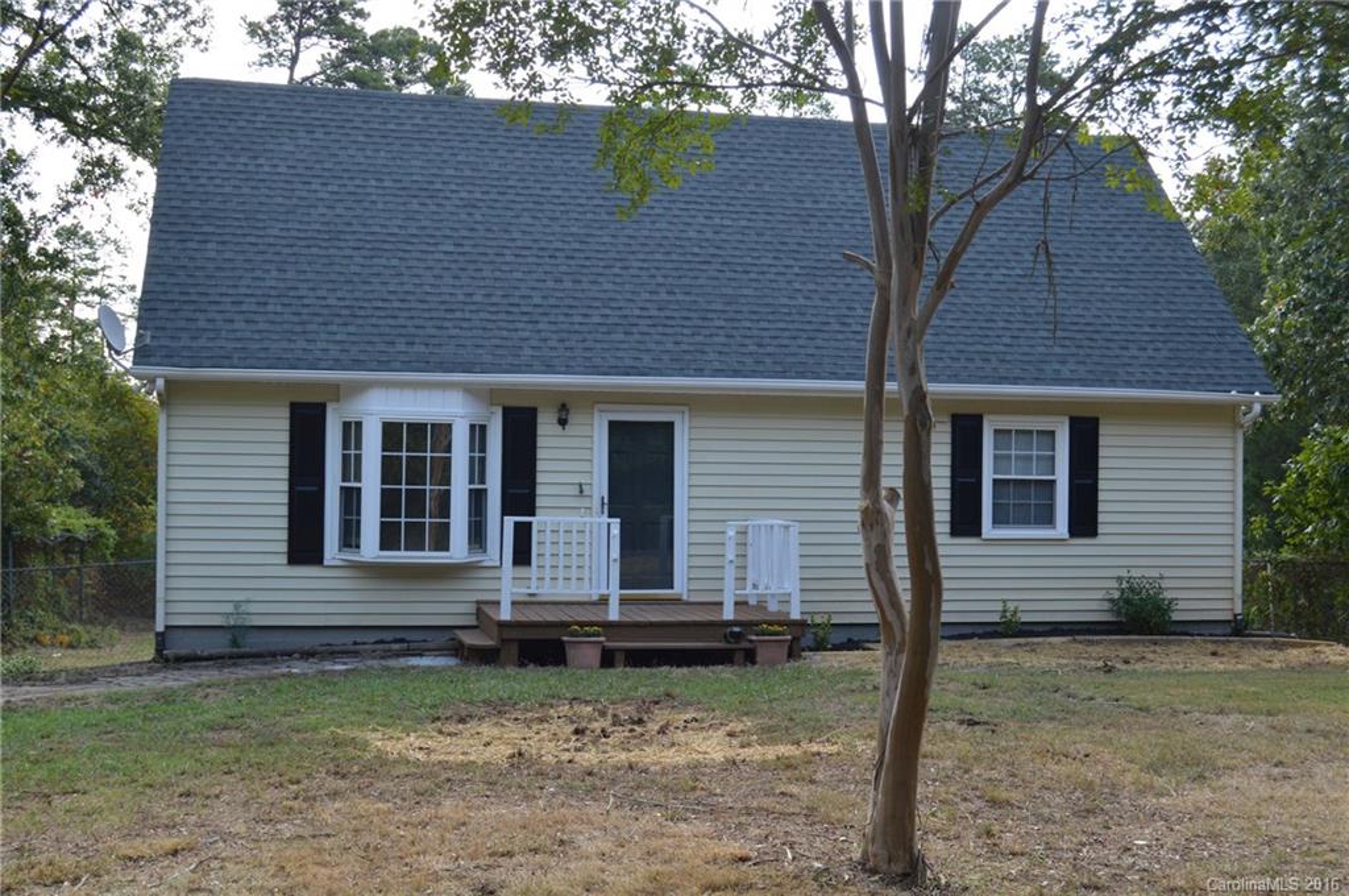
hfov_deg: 46.5
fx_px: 1572
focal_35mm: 42
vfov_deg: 31.8
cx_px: 674
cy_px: 448
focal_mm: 28
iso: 160
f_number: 8
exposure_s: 1/125
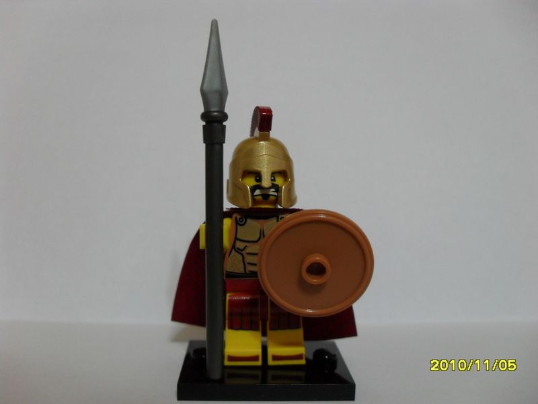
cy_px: 202
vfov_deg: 40.7
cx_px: 269
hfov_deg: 52.6
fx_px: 544
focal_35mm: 35
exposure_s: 1/20
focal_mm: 6.2
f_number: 2.8
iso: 200
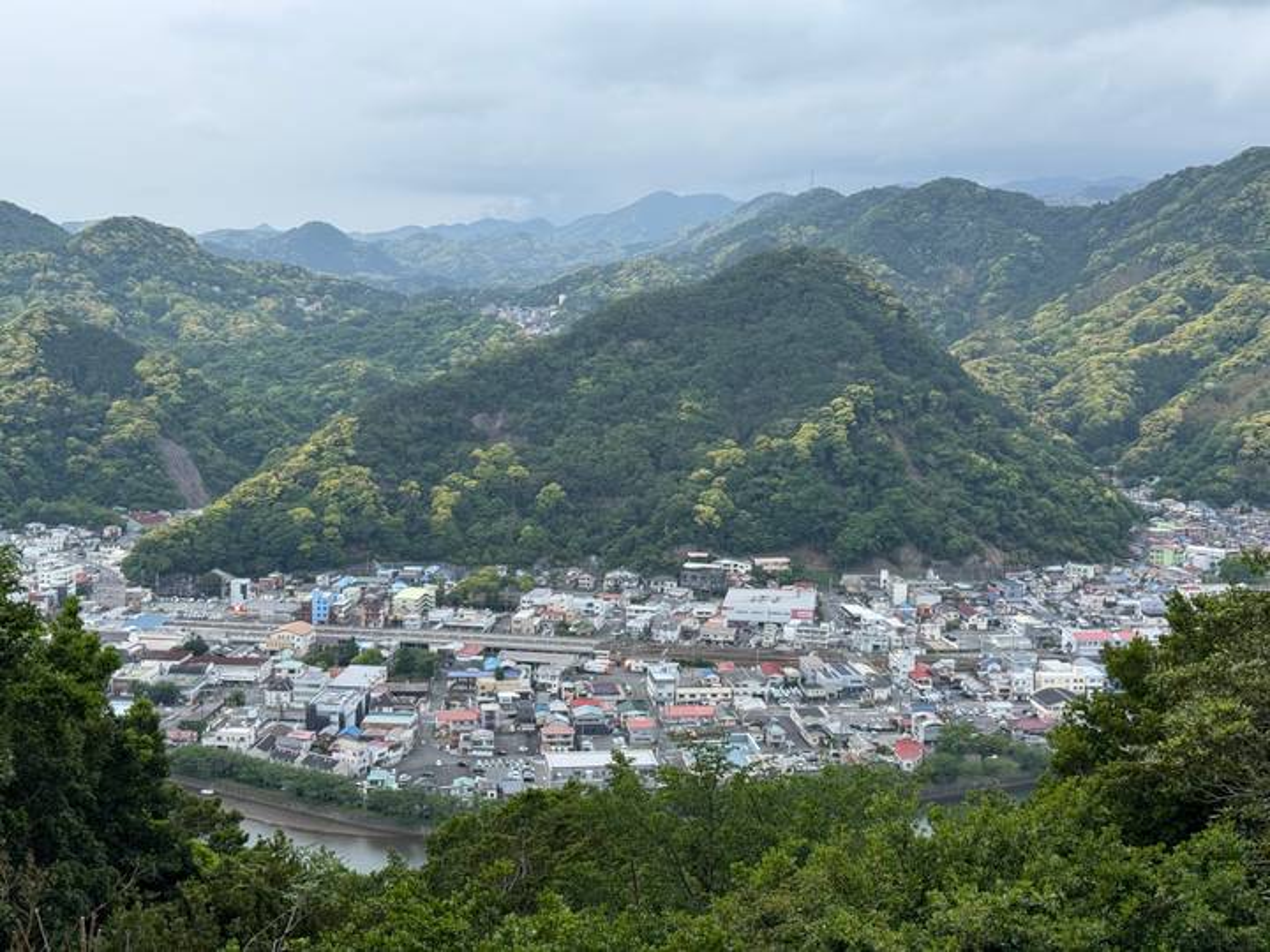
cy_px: 476
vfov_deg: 30.3
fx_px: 1761
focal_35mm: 48
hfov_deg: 39.7
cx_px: 635
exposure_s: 1/966
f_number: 1.78
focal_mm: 6.76
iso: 64
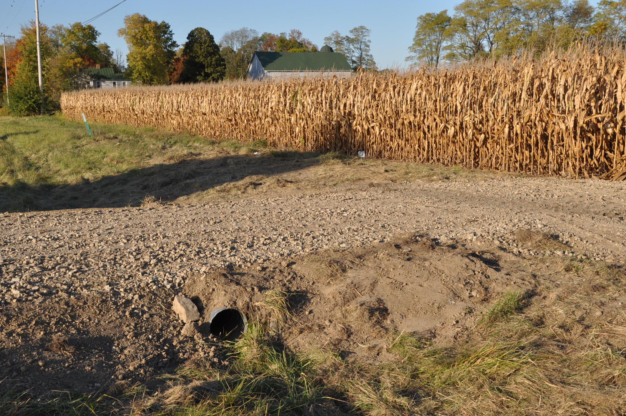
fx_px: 782
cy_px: 208
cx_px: 313
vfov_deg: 29.8
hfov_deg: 43.7
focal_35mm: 45
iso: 200
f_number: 9
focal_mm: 30
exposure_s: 1/320
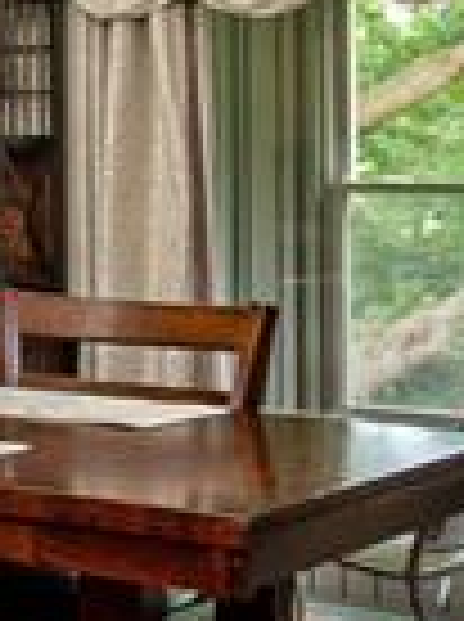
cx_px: -919
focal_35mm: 107
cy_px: 126
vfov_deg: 18.2
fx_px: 1918
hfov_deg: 10.2
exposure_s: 1/50
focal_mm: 10
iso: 1000
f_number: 4.5
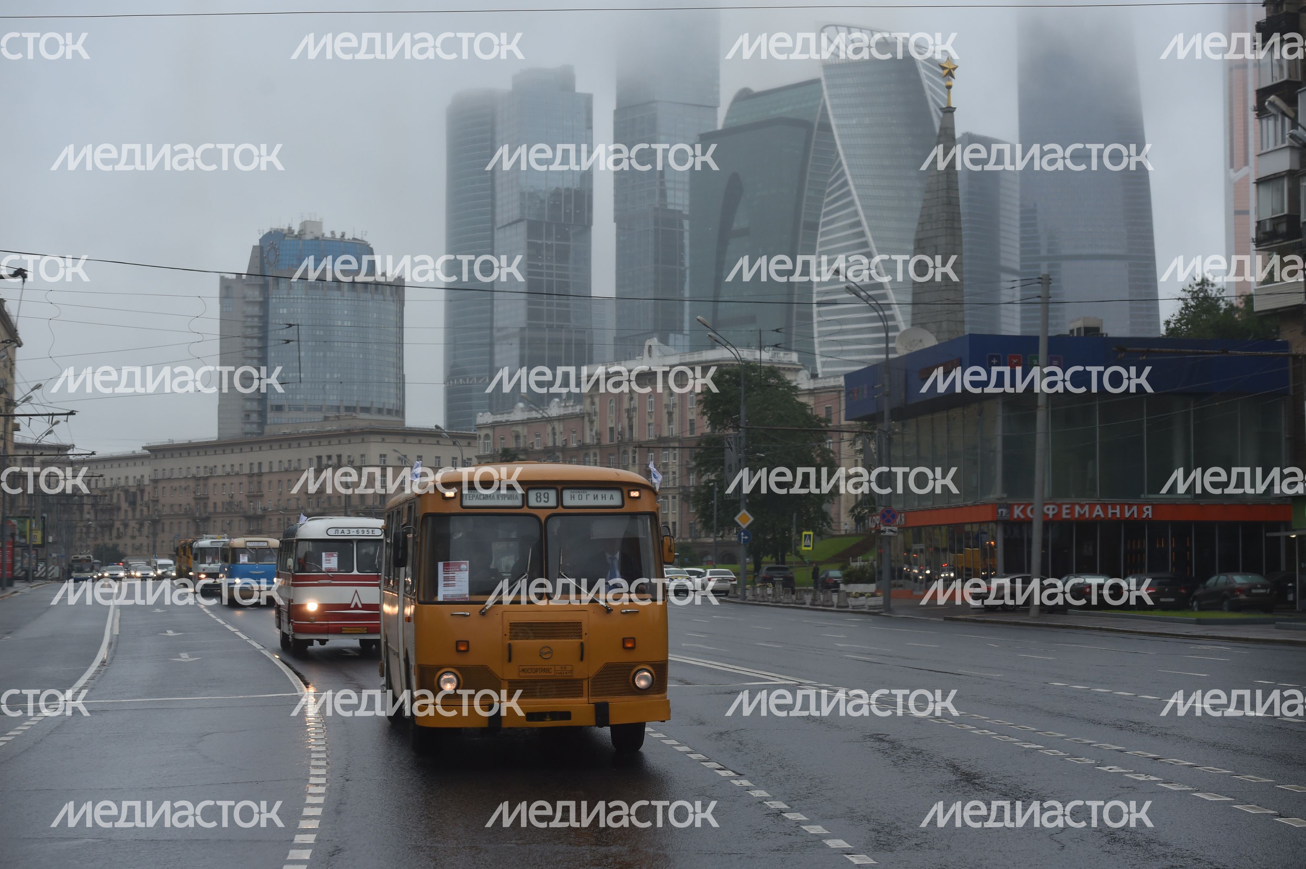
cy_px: 434
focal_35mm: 70
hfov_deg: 28.9
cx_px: 653
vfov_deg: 19.4
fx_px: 2538
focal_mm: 70
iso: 800
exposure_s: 1/1250
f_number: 5
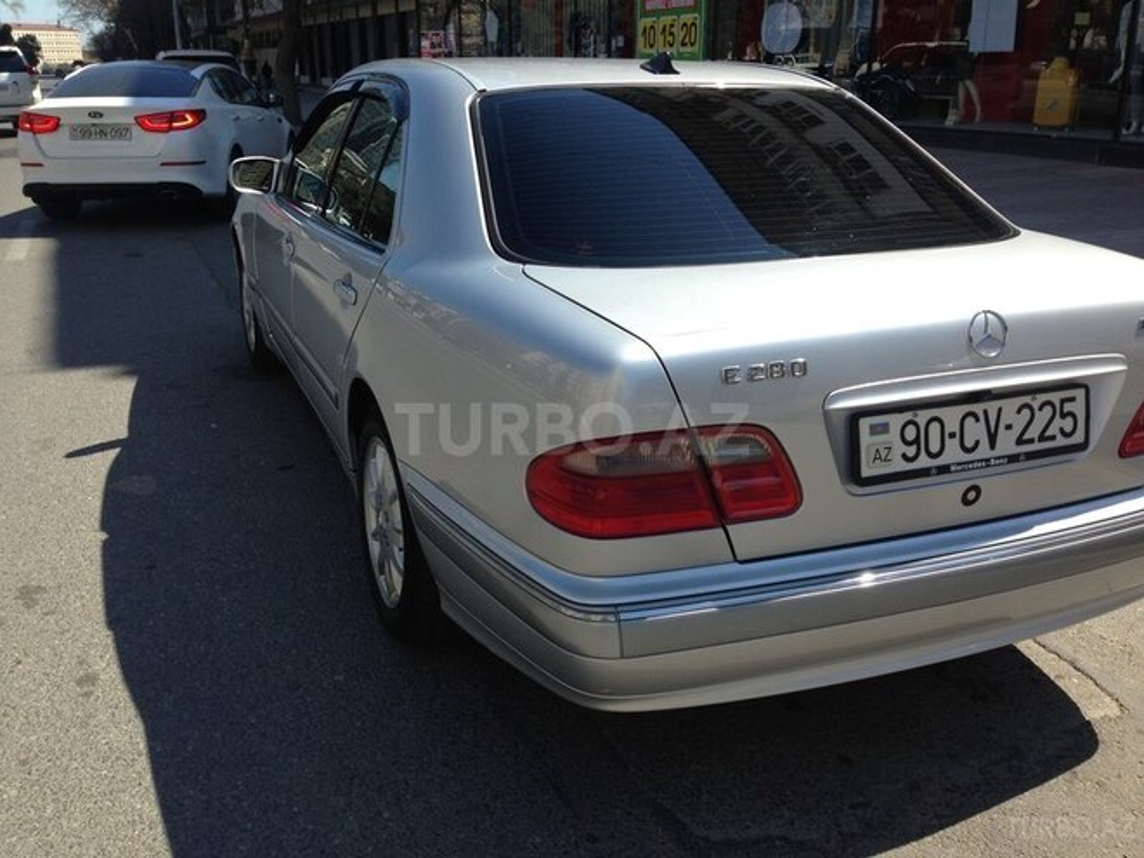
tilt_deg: -21.4
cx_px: 572
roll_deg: -0.6
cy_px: 429
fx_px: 1091
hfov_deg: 55.4
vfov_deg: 42.9
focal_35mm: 33
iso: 50
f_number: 2.4
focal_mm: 4.12
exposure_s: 1/1043
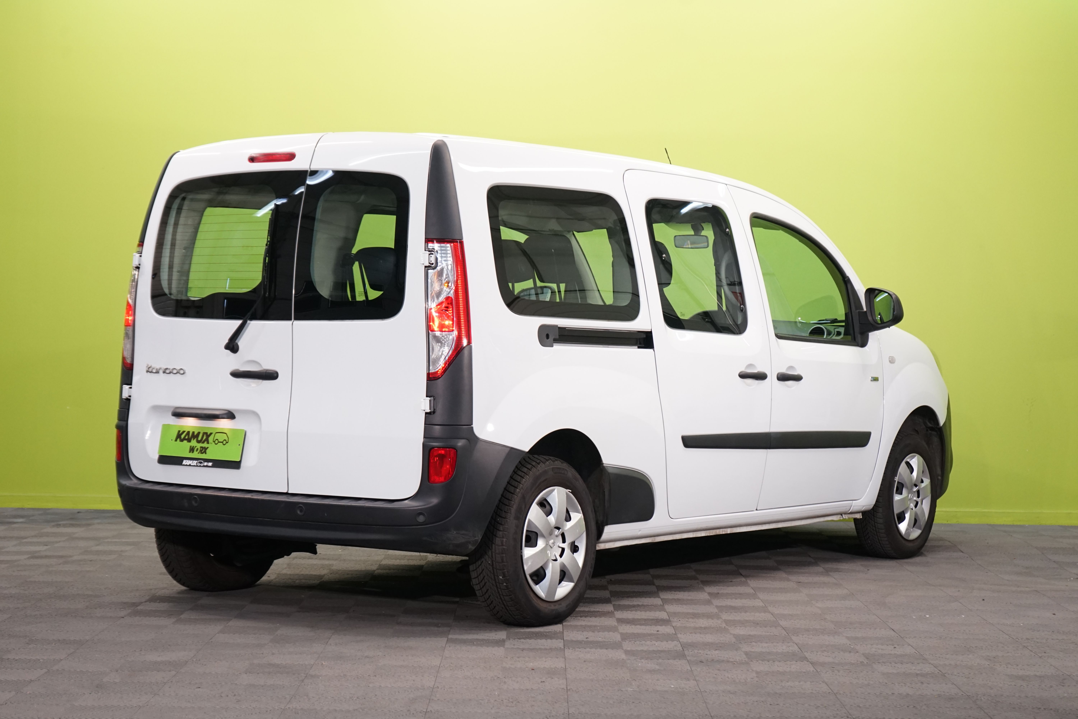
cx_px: 539
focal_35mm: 70
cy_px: 360
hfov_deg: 28.8
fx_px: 2096
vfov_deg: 19.5
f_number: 6.3
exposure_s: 1/100
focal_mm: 70
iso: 1600
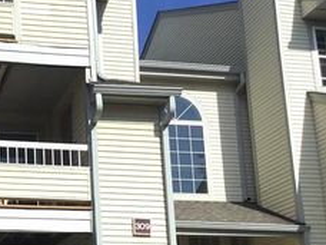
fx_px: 640
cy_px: 214
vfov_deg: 21.2
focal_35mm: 68
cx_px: -1
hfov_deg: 27.0
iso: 25
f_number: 2.4
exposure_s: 1/3401
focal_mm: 3.3
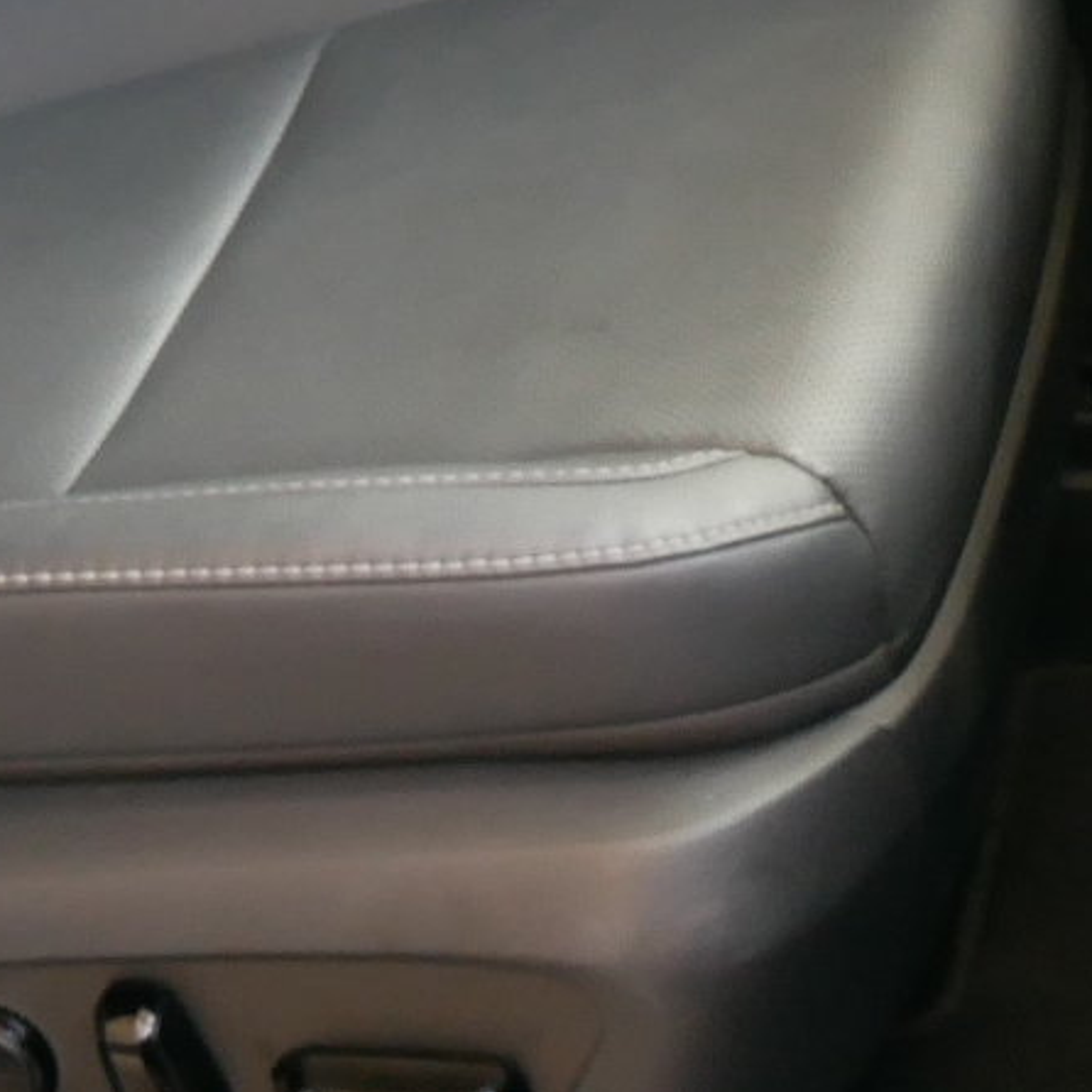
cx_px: 791
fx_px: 4818
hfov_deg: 12.9
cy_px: -529
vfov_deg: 12.3
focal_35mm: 135
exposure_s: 1/10
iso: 800
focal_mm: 15
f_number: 10
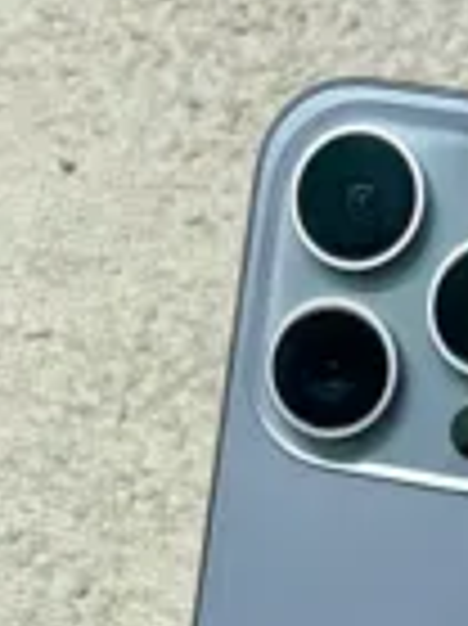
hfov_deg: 19.9
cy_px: 784
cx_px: 454
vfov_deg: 24.2
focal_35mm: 72
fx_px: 1300
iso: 250
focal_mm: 5.1
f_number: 1.6
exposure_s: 1/50
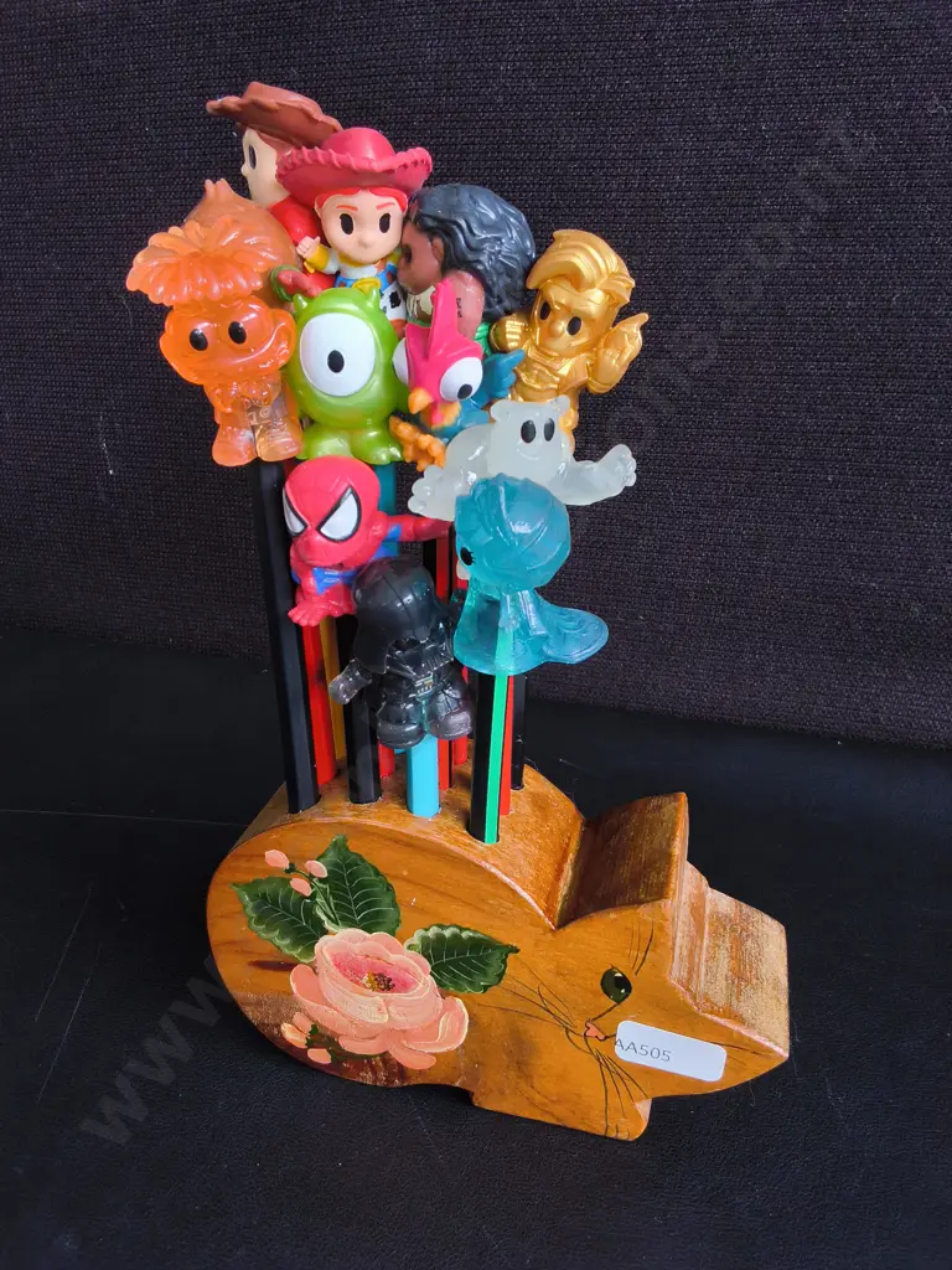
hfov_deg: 51.4
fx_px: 990
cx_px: 476
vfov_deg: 65.3
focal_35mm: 27
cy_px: 635
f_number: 2
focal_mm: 2.87
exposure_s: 1/100
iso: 64
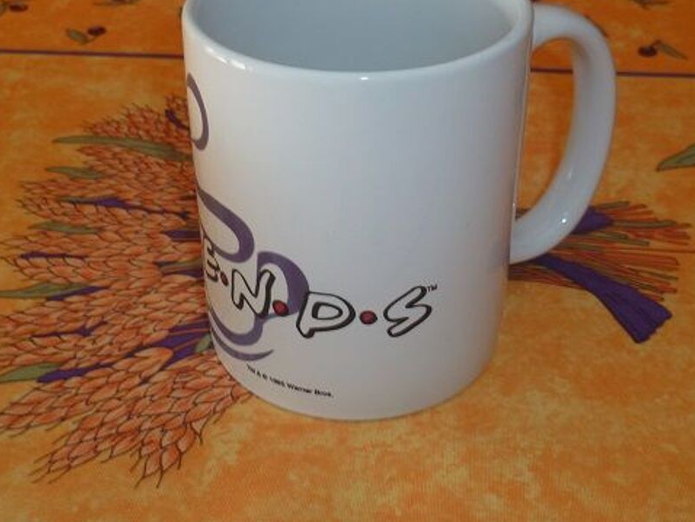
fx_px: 984
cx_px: 344
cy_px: 209
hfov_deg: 38.9
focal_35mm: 49
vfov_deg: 29.6
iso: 160
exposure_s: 1/30
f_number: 3.2
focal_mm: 7
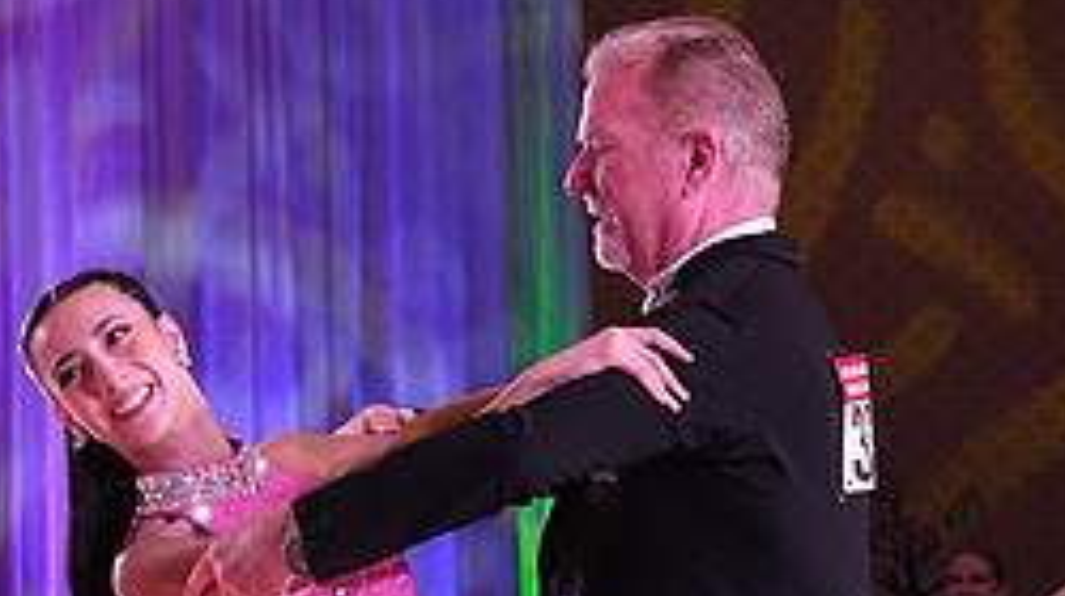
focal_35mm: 258
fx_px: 7278
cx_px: 356
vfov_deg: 4.7
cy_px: 792
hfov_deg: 8.4
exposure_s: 1/250
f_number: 6.3
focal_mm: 71
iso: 3200
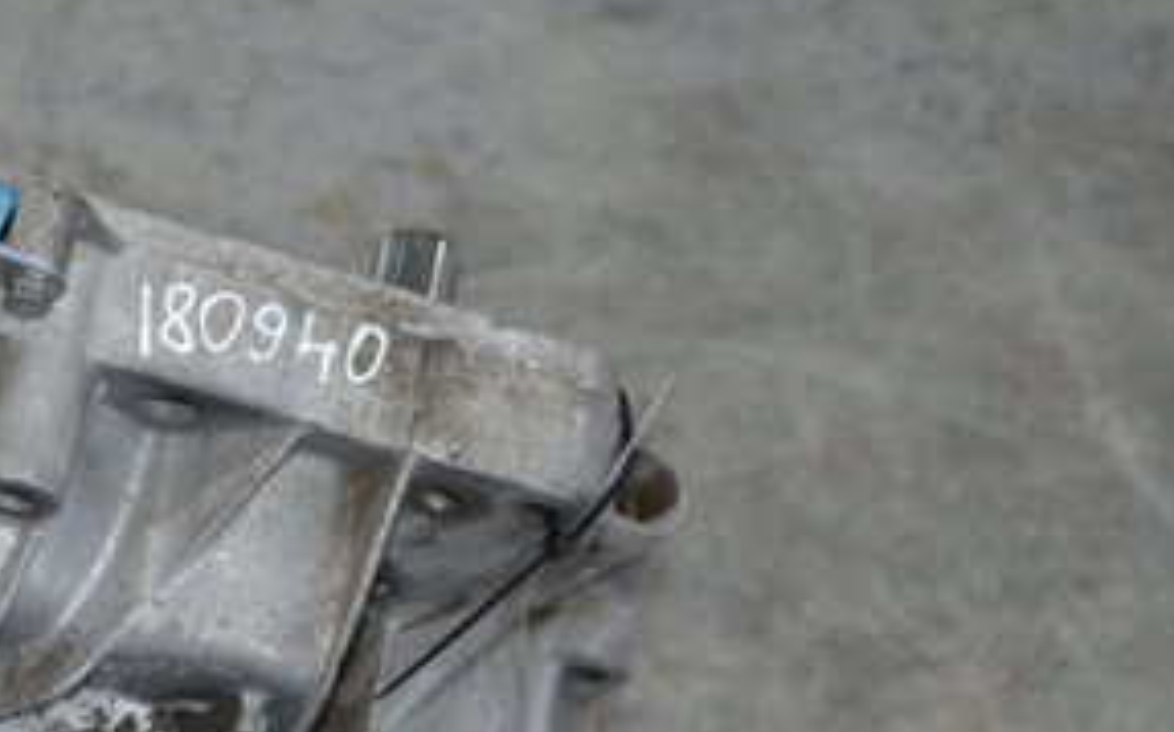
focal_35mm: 109
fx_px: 3485
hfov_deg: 18.3
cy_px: 941
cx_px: -176
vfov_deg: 11.7
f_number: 3.8
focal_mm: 20
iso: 500
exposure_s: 1/60
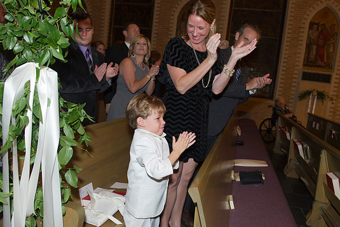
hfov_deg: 69.3
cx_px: 180
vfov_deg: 49.6
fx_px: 246
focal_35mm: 26
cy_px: 113
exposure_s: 1/80
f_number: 5
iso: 1600
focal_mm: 24
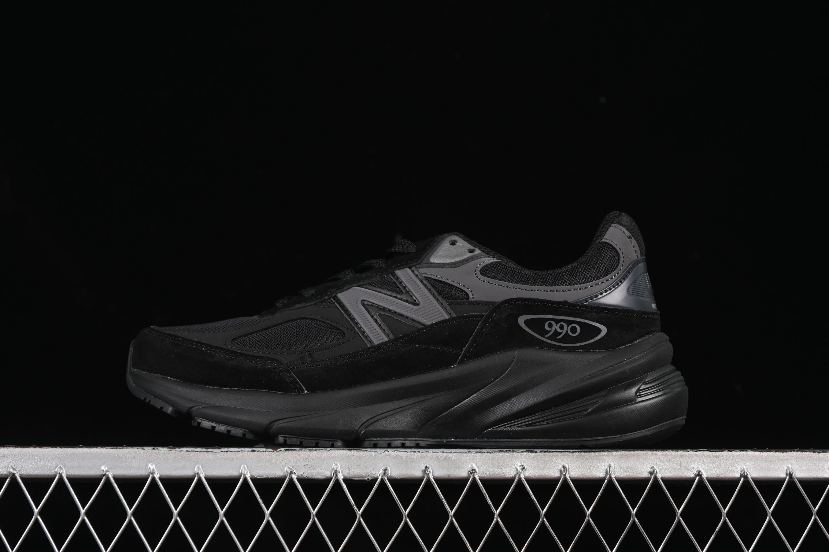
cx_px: 414
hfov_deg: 27.0
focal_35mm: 75
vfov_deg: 18.2
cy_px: 276
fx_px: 1727
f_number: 6.3
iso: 160
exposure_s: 1/60
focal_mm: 50
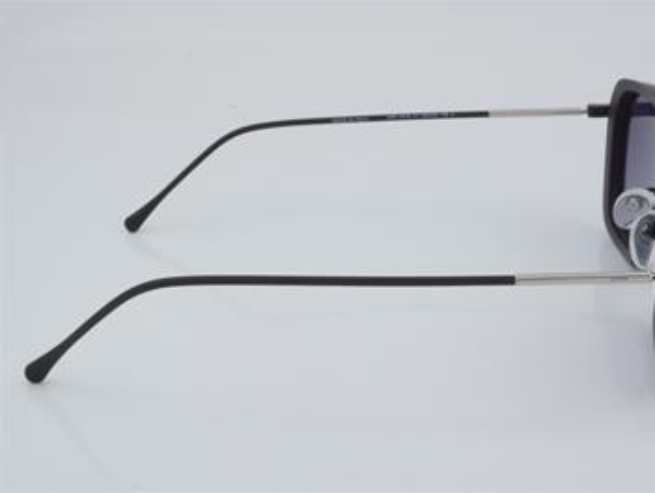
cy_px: 246
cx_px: 371
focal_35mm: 82
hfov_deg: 23.8
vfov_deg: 18.0
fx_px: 1553
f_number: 32
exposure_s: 1/3
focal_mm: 50
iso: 100
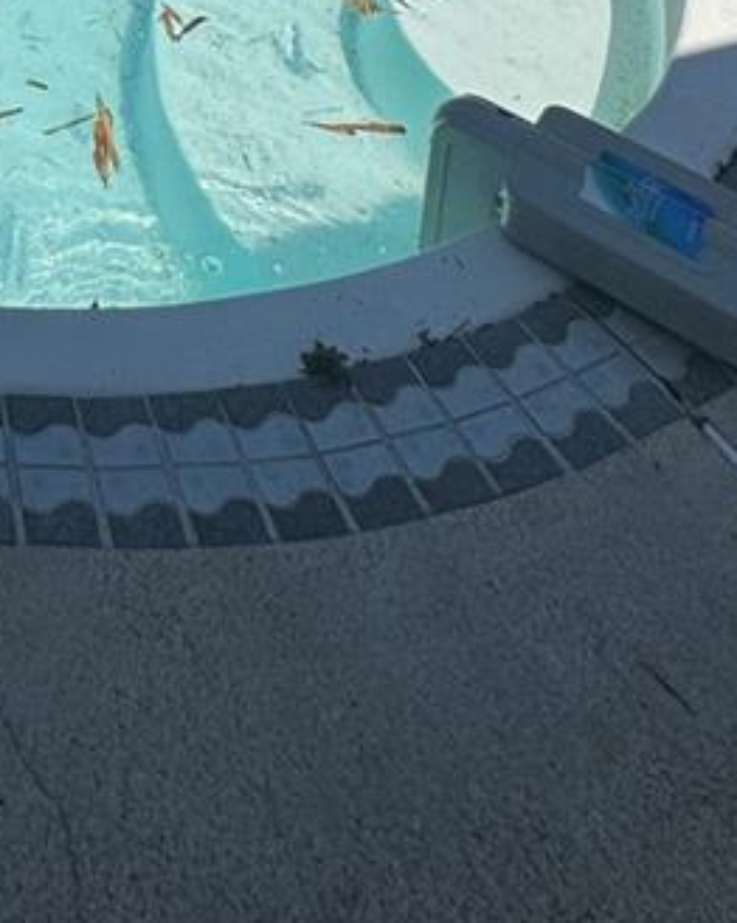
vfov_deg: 23.7
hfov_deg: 25.3
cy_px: -644
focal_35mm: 50
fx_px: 1365
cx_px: -262
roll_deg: +1.6
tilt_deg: -13.1
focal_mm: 2.22
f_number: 2.2
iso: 40
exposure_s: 1/4630
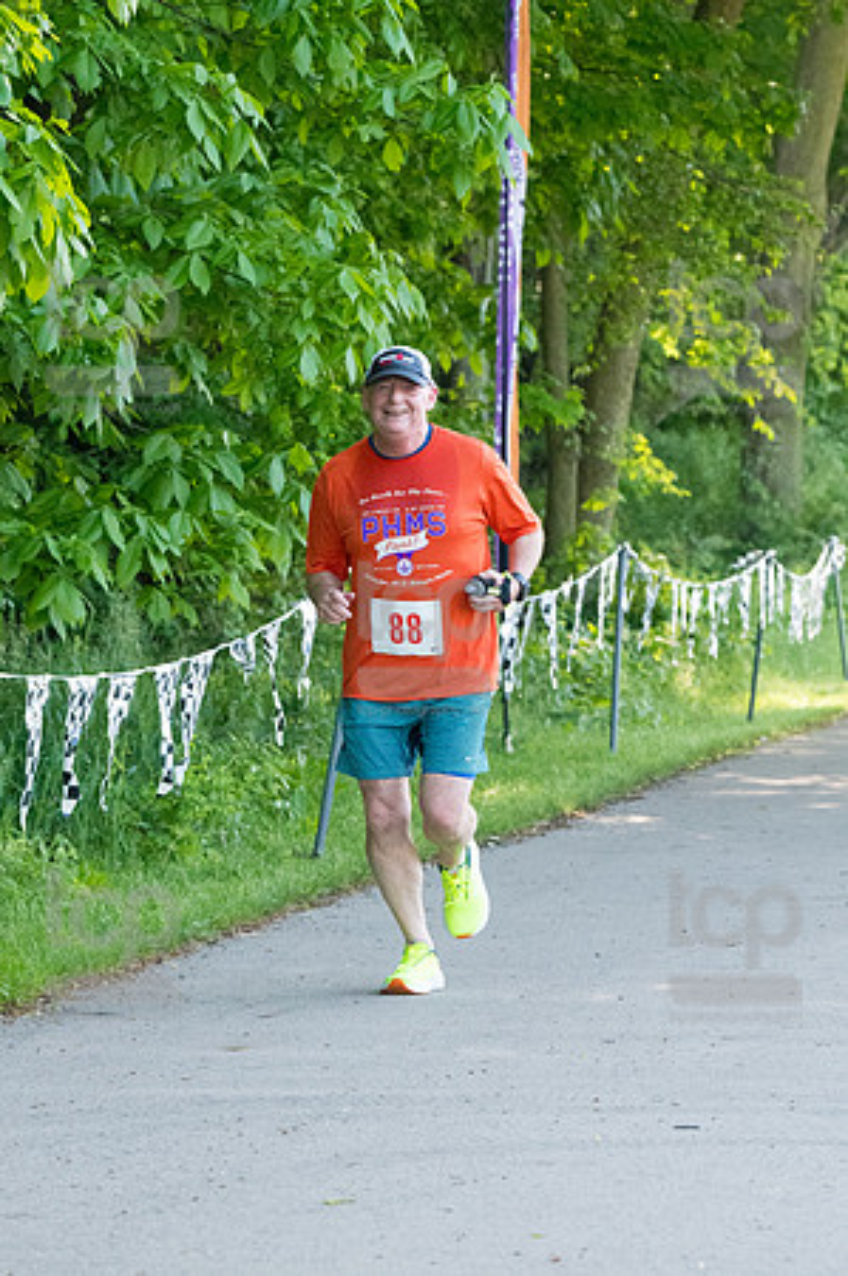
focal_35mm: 183
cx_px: 424
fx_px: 6480
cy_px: 638
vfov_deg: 11.2
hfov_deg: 7.5
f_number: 5.6
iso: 4000
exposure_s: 1/1600
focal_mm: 122
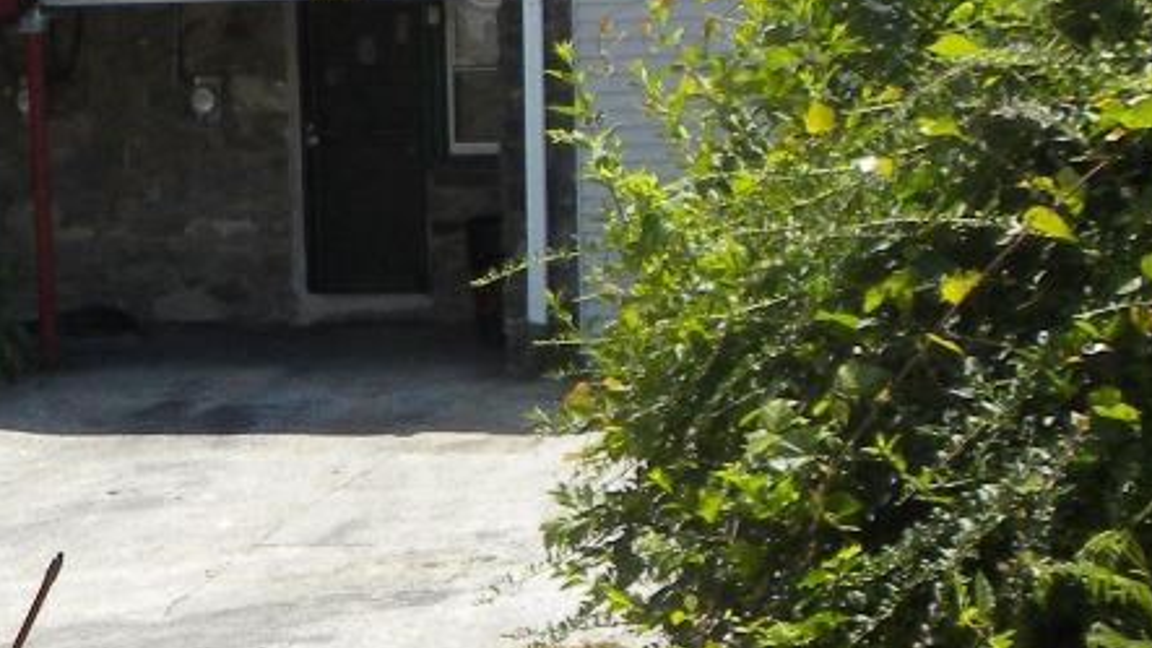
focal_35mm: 131
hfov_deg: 16.2
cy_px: 1116
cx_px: 143
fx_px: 4001
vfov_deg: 8.9
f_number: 10
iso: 90
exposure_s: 1/95
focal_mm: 6.6
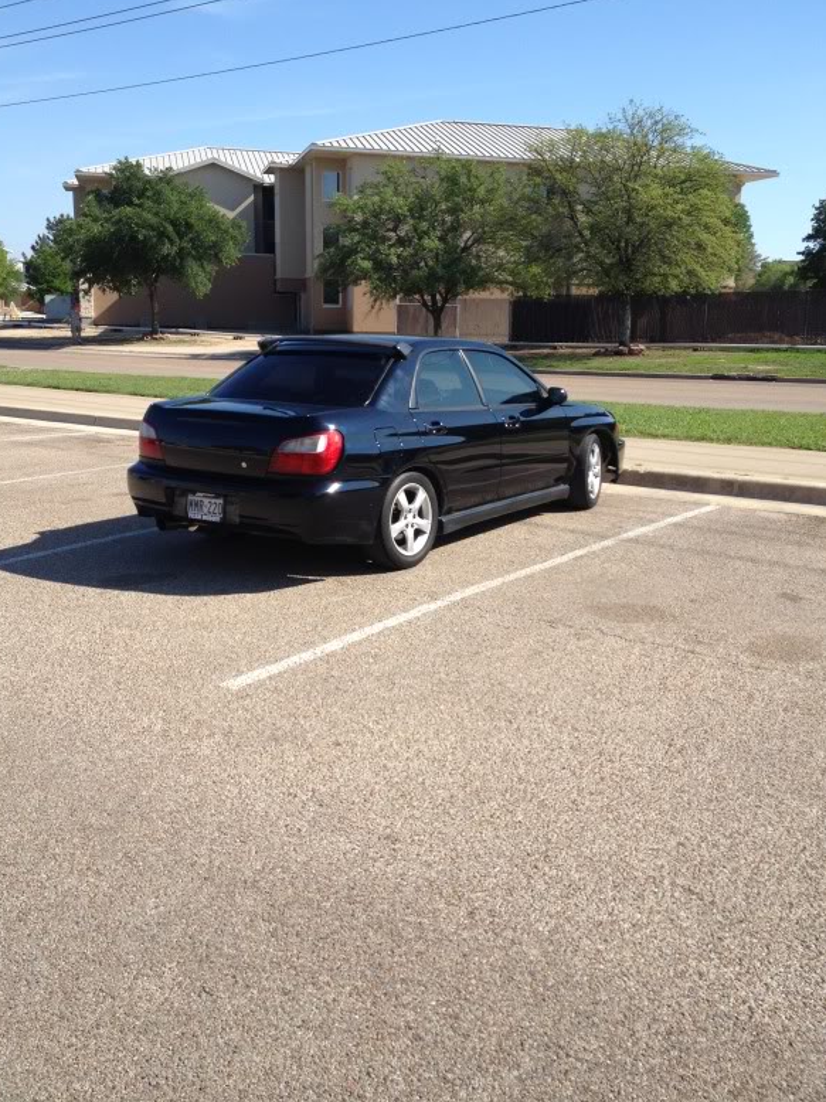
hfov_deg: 39.6
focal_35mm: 36
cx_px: 409
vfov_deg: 51.4
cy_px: 537
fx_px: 1146
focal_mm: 4.3
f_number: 2.4
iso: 64
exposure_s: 1/1346
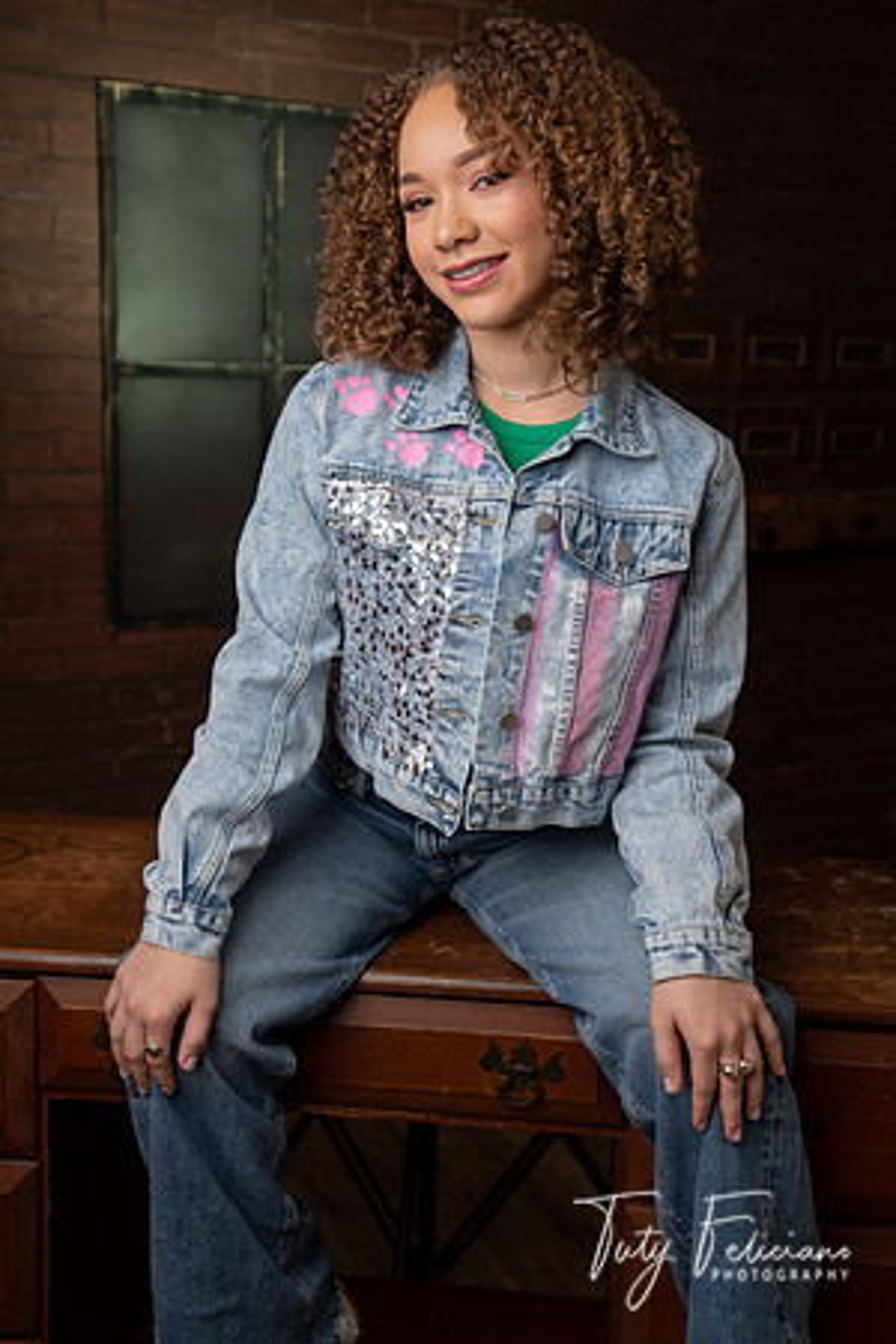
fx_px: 1643
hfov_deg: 30.5
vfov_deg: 44.5
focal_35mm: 44
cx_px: 448
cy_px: 672
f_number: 5
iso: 100
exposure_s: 1/80
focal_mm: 44
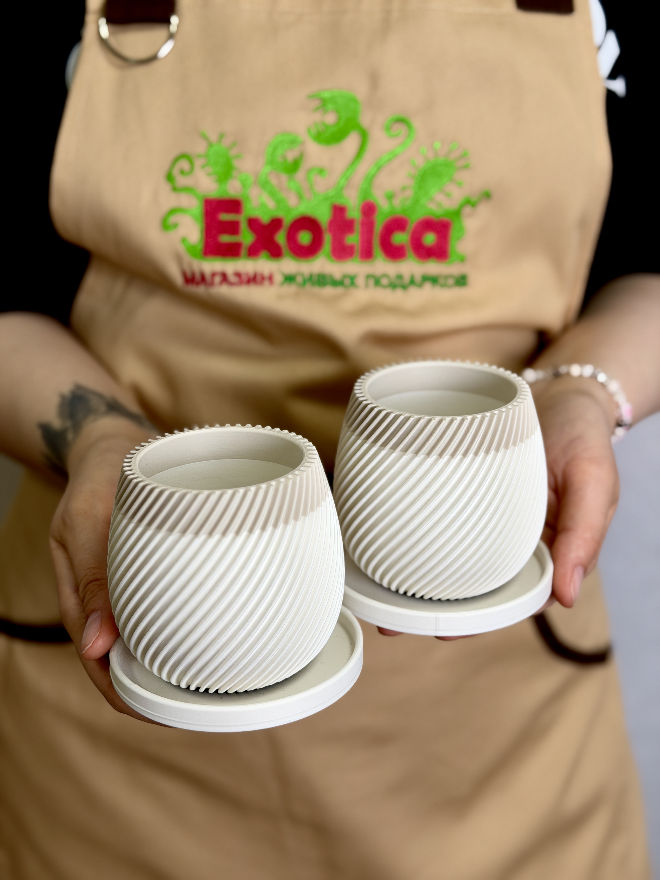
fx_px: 1220
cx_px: 330
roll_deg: -0.9
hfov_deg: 30.3
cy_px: 440
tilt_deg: -21.4
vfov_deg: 39.7
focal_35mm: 48
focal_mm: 6.76
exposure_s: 1/290
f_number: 1.78
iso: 64
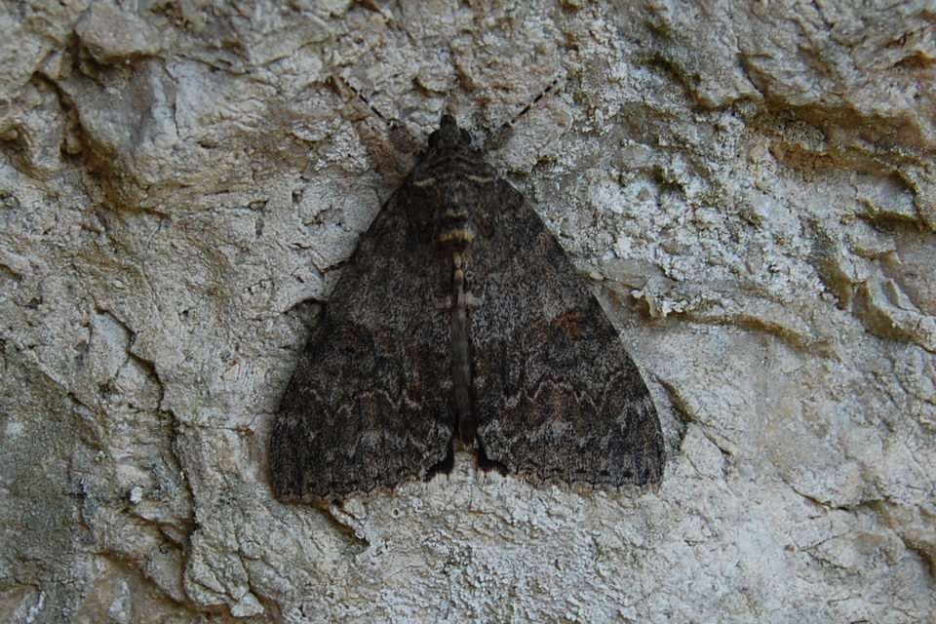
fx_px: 1248
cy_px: 312
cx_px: 468
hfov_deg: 41.1
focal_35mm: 48
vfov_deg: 28.1
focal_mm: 32
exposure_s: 1/125
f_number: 5.6
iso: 280
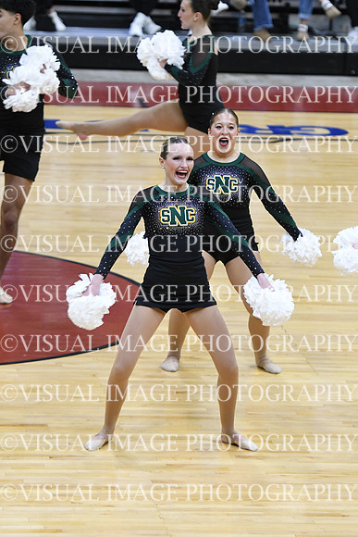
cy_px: 268
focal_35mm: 202
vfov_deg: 10.2
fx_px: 3011
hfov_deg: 6.8
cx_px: 179
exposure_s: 1/400
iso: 3200
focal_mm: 135
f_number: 2.8
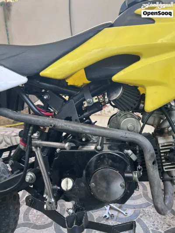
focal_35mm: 26
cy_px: 116
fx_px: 175
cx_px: 88
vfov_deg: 67.3
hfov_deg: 53.1
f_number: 1.5
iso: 64
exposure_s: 1/121
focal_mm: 5.7
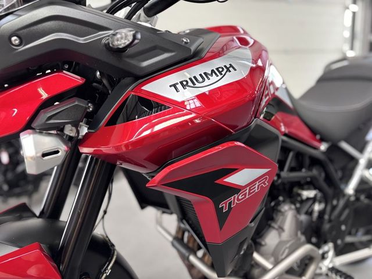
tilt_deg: -12.2
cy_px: 140
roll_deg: +1.8
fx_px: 279
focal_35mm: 26
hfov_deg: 67.3
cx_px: 186
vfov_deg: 53.1
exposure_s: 1/50
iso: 250
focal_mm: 5.96
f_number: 1.6
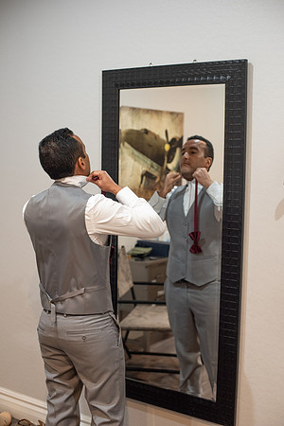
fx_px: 592
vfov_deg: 39.6
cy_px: 213
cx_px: 142
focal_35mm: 50
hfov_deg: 27.0
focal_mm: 50
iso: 2500
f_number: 2.8
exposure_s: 1/100
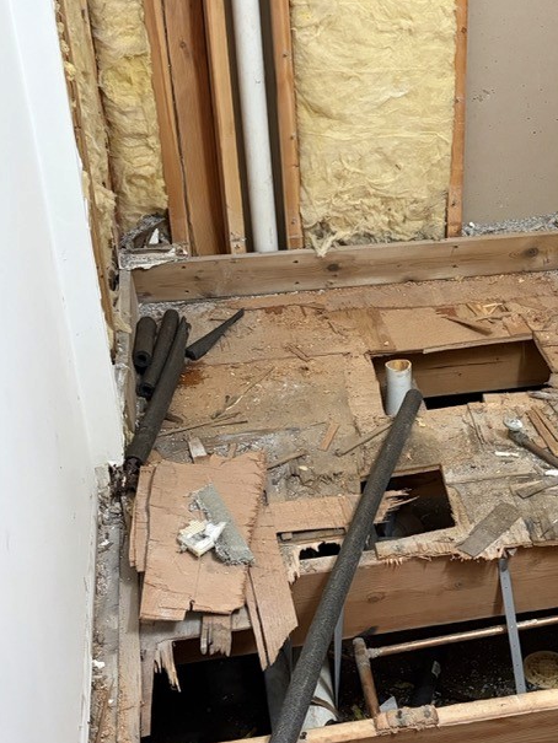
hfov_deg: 26.0
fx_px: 1182
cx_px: 470
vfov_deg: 34.9
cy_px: 408
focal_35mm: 55
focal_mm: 5.96
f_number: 1.6
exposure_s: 1/60
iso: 320
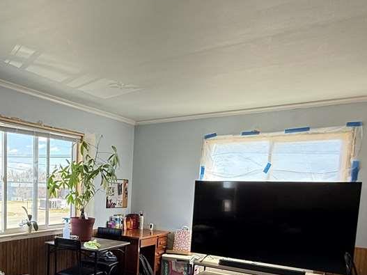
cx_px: 61
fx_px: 360
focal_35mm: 34
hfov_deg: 50.0
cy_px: 223
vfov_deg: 40.0
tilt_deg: -5.4
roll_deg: -1.8
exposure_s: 1/99
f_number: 2.2
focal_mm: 2.22
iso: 80
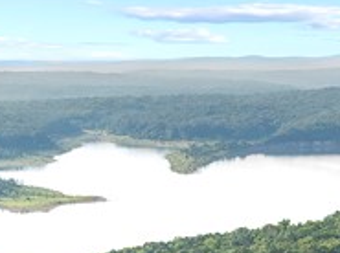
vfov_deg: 9.4
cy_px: 684
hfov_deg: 14.7
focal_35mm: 133
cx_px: 298
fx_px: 1304
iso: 340
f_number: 2.8
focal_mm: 12.29
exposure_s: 1/1250
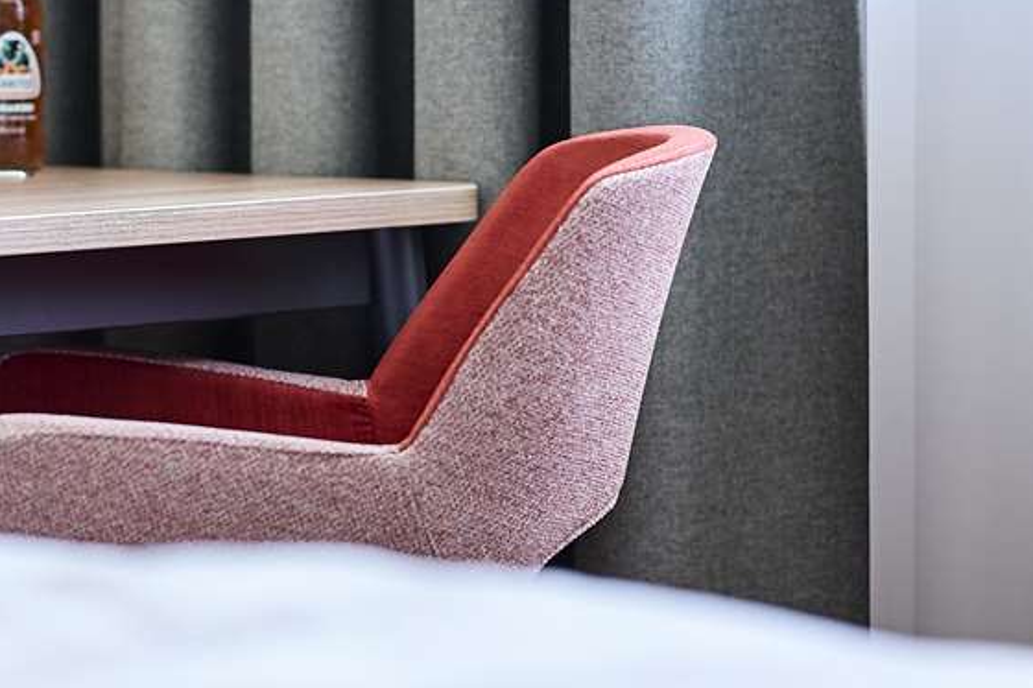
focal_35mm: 201
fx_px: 5766
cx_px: 111
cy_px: 225
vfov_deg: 6.8
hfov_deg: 10.2
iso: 250
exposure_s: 1/125
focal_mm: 75
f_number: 2
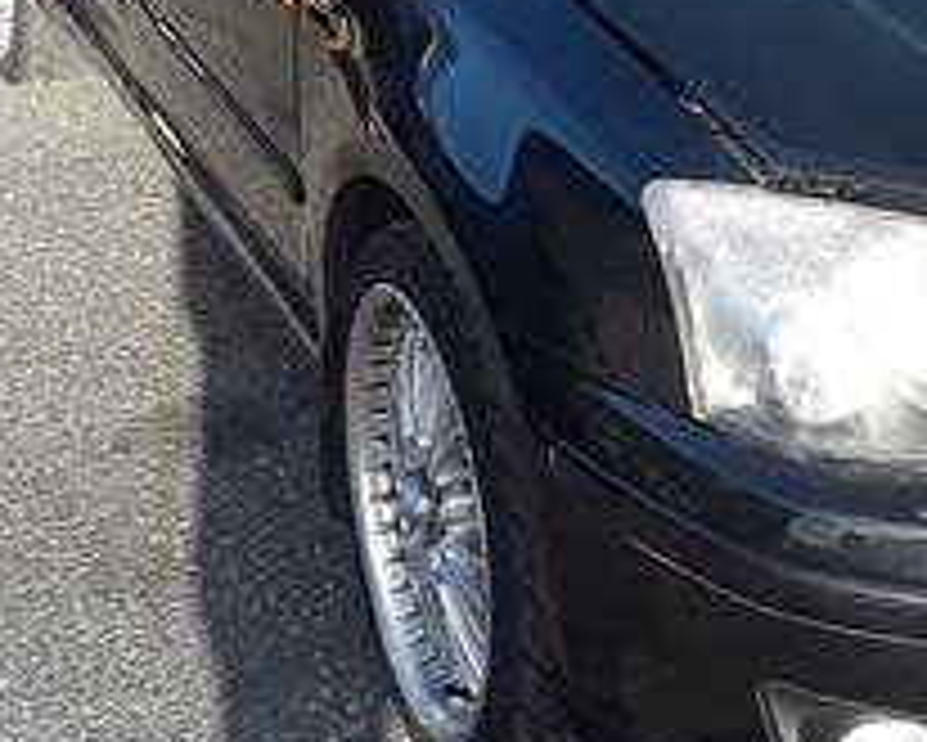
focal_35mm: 85
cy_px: 225
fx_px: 2333
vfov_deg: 18.0
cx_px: 999
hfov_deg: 21.4
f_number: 1.9
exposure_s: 1/460
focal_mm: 2.91
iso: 40
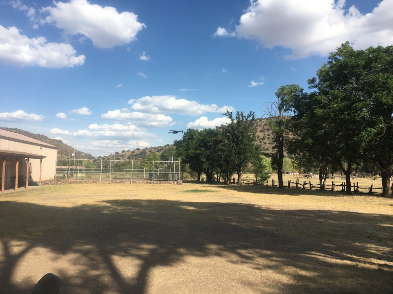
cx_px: 196
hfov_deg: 61.7
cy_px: 147
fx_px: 329
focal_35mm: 29
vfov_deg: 48.2
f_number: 2.2
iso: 25
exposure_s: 1/1748
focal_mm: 4.15
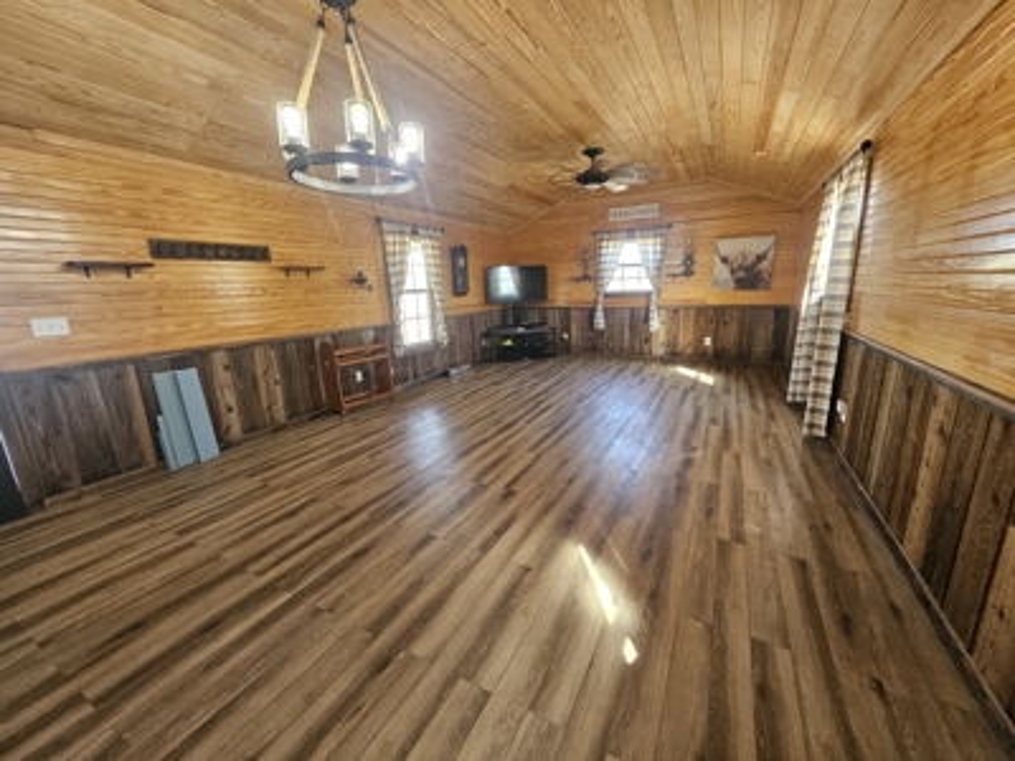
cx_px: 508
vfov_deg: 89.9
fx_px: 381
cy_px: 380
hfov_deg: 106.2
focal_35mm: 13
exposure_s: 1/60
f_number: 2.2
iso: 250
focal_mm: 1.7
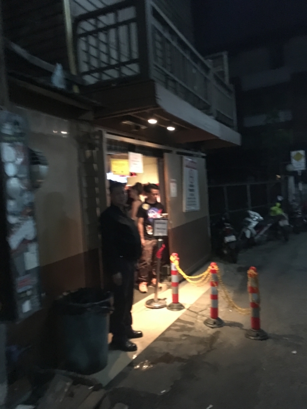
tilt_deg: -2.5
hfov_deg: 48.2
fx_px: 343
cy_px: 204
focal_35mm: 29
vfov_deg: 61.7
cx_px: 154
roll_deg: +3.7
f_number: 2.2
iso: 1000
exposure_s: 1/17
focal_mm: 4.15
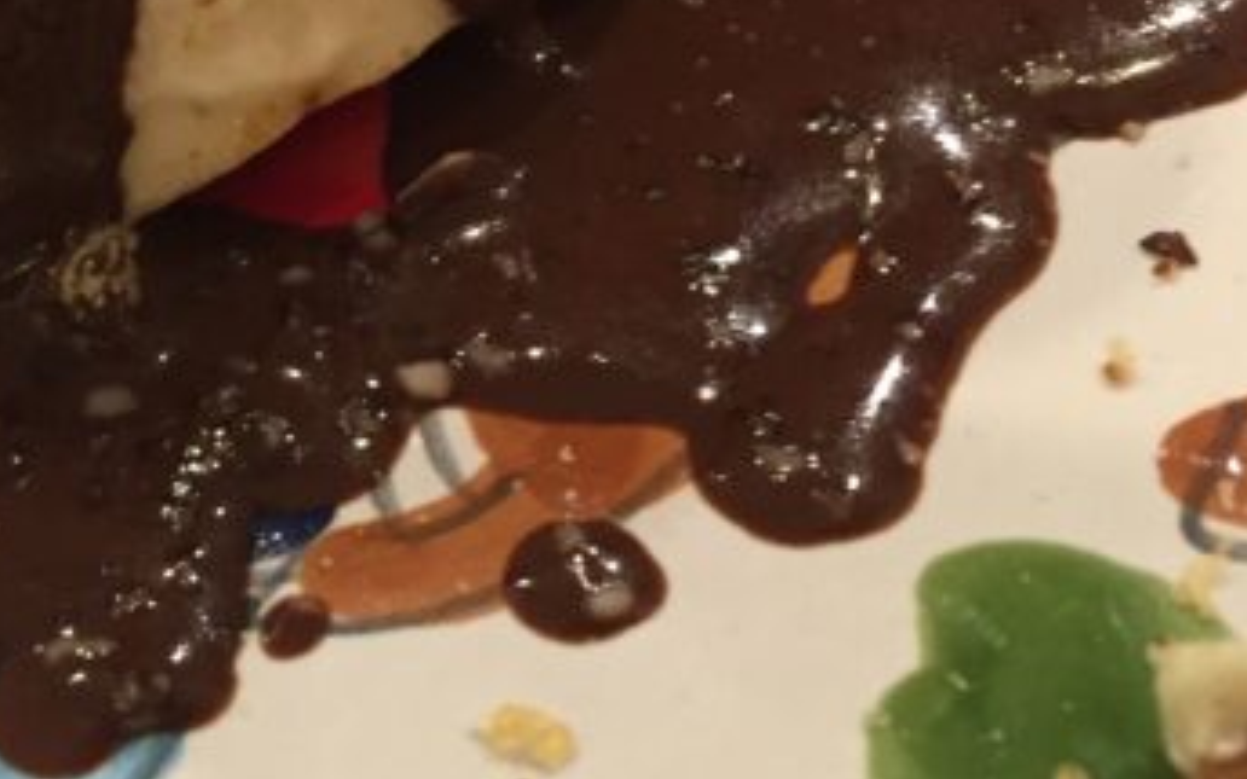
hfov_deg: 26.0
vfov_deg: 16.6
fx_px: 2583
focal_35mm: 76
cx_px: 47
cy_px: -87
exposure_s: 1/20
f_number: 2.2
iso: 250
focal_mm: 4.15
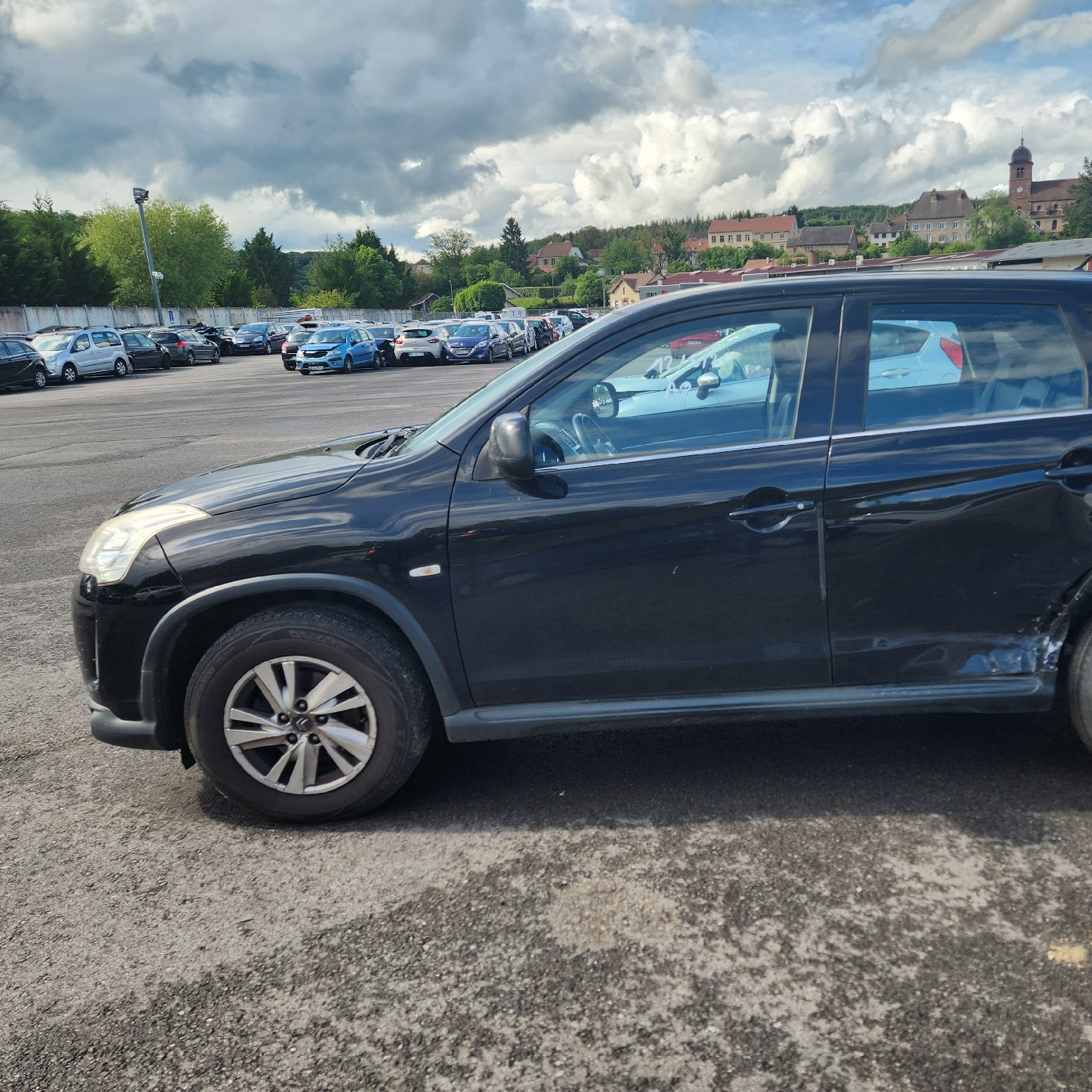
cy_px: 539
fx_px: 999
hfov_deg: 56.2
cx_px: 722
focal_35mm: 28
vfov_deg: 57.3
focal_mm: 5.4
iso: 20
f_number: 1.8
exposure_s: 1/714
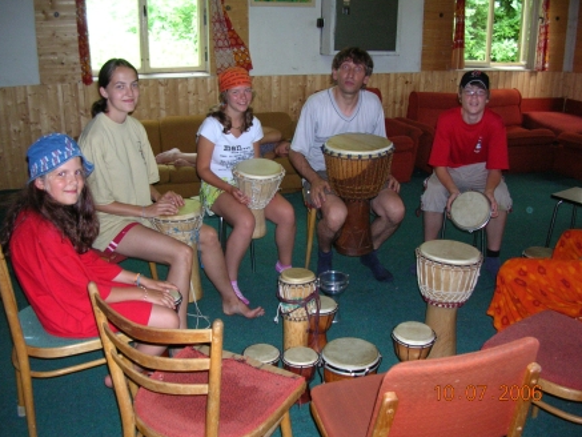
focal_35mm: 36
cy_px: 215
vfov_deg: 39.7
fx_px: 605
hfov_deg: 51.3
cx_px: 285
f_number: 2.8
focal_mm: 5.8
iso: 168
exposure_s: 1/60.1
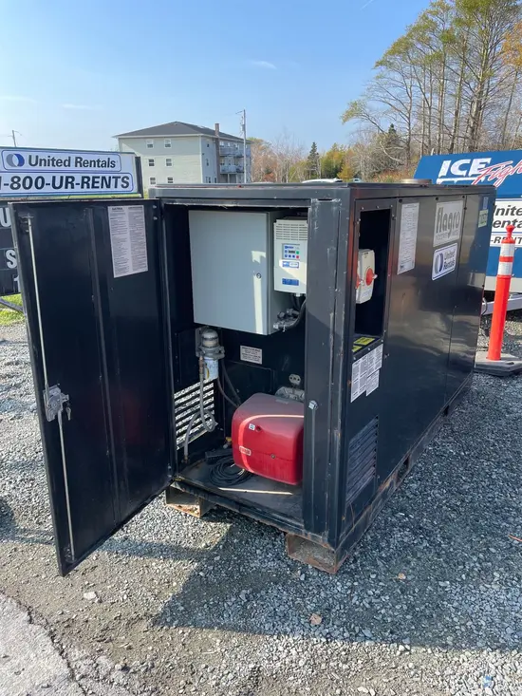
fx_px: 523
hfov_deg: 53.1
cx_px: 261
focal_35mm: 26
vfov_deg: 67.3
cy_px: 348
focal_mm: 4.2
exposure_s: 1/831
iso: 32
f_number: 1.6
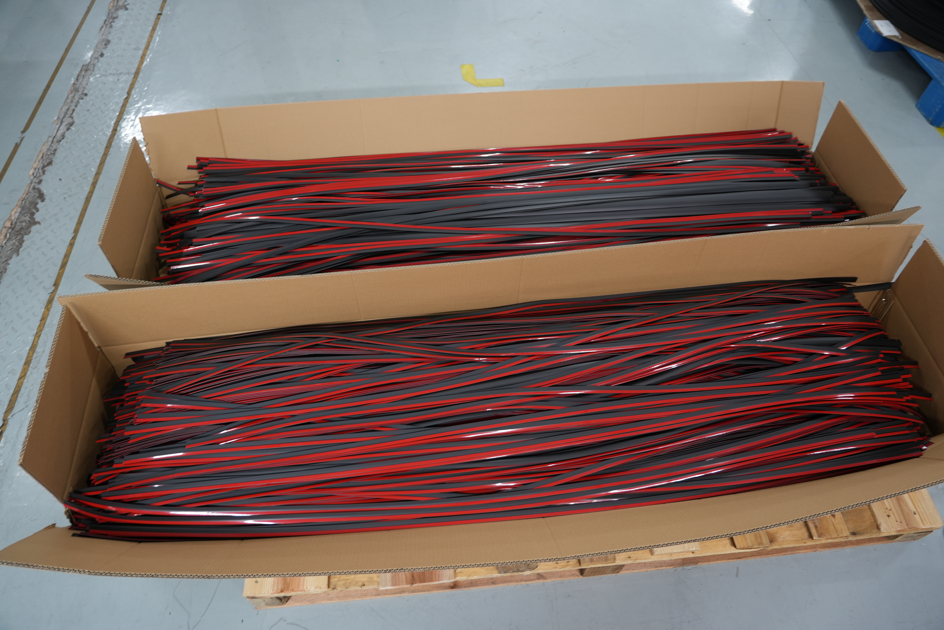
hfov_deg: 73.7
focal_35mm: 24
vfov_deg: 53.1
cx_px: 472
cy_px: 315
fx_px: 629
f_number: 4
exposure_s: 1/30
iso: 500
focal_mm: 24
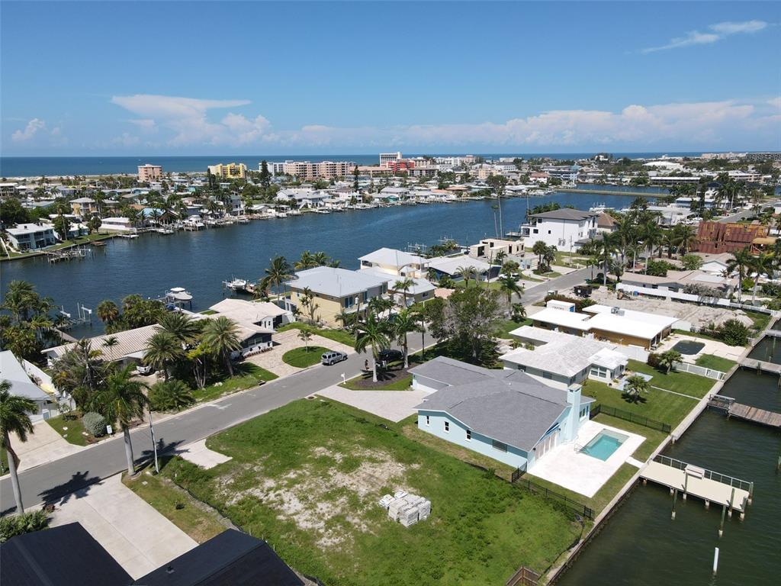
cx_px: 390
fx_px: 541
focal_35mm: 24
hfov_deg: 71.6
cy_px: 293
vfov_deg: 56.8
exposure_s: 1/1000
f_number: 2.8
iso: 100
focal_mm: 4.5
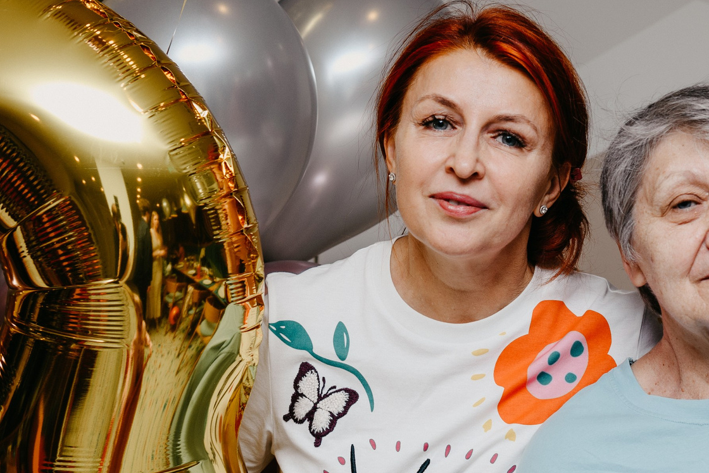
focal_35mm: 96
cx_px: 520
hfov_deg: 21.1
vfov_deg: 14.2
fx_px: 1891
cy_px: 280
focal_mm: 42
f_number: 4
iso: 200
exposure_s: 1/160
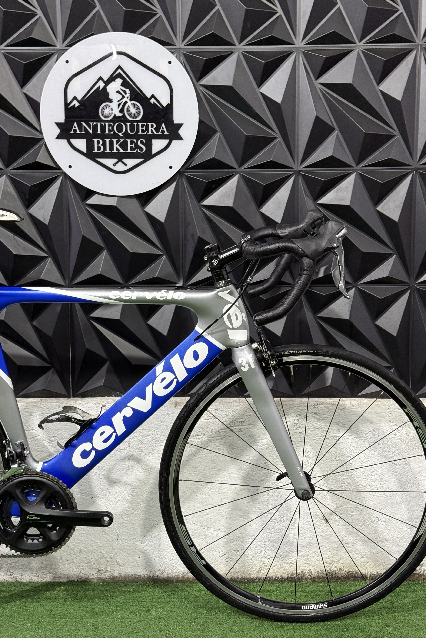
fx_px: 887
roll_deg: +0.0
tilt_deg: -6.2
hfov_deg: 27.0
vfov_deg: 39.6
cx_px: 214
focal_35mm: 50
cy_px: 319
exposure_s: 1/60
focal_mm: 6.76
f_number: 1.78
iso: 160
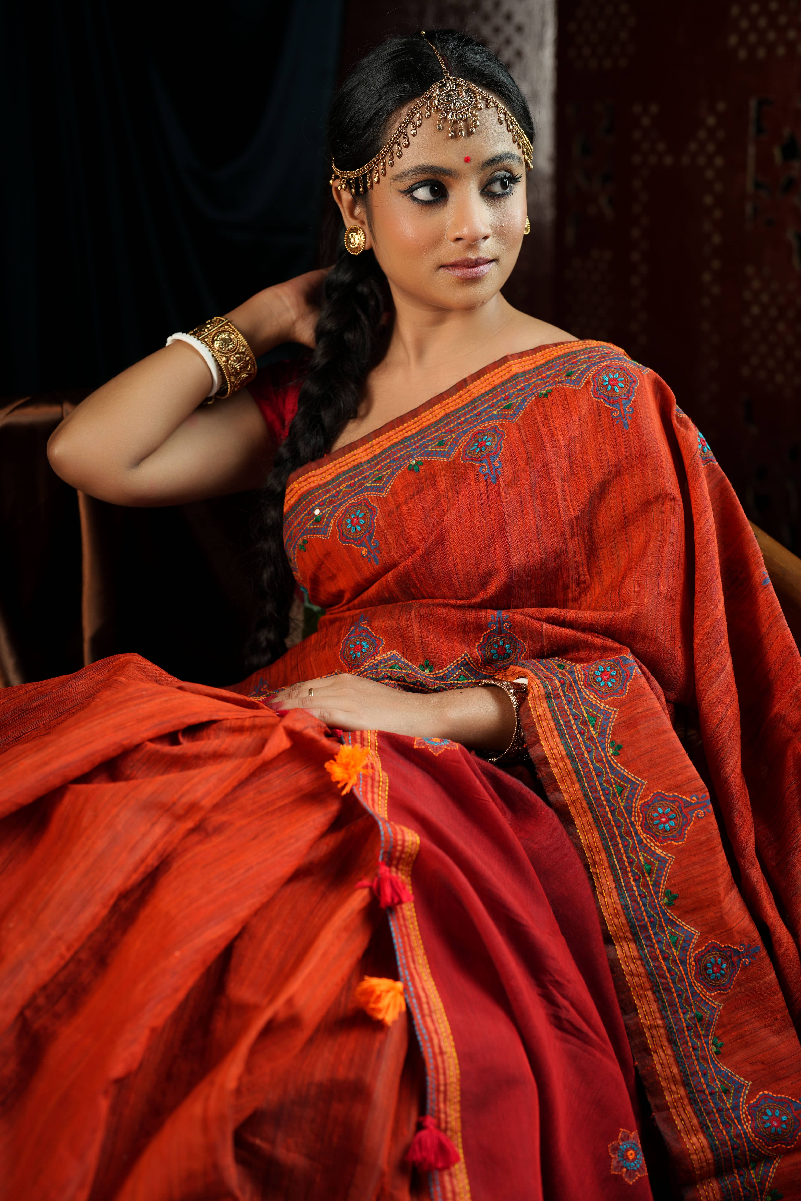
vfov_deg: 39.6
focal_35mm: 50
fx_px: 1669
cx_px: 400
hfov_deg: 27.0
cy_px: 600
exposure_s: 1/160
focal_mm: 50
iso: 125
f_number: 2.8
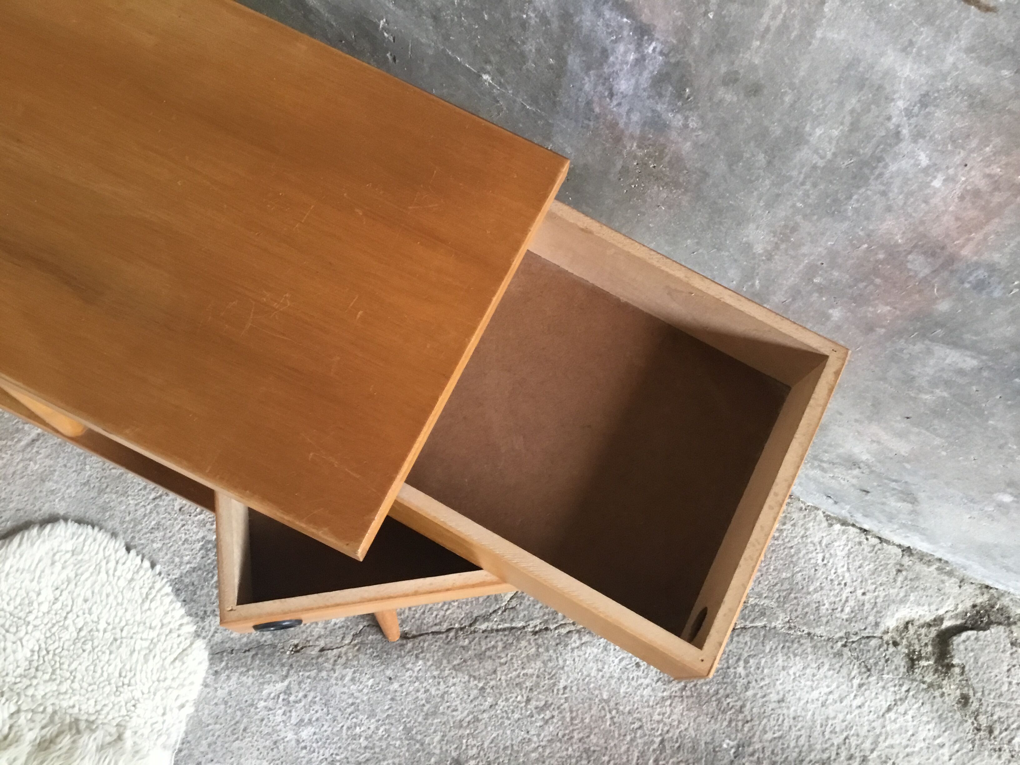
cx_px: 510
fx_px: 913
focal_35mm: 31
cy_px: 382
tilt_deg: -69.4
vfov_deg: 45.4
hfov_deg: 58.4
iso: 160
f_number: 2.4
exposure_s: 1/33
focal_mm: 3.3
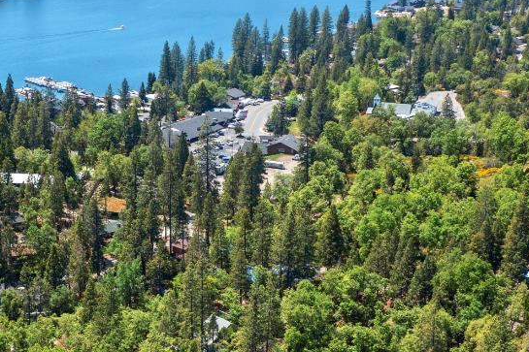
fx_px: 1131
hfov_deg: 26.2
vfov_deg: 17.7
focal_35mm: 77
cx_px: 199
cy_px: 216
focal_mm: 10.26
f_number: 2.8
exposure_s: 1/1000
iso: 100
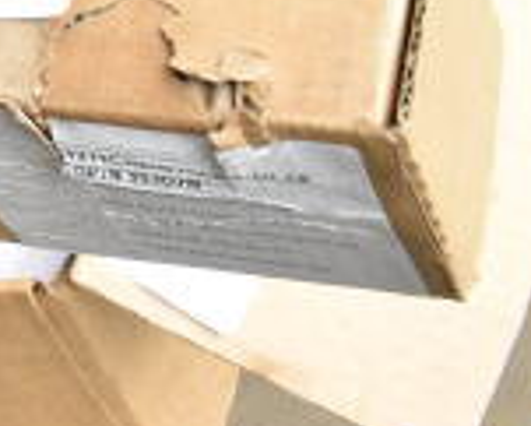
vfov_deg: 13.2
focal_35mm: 114
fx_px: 1793
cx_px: -538
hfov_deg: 14.1
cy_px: -72
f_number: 8
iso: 1600
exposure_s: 1/250
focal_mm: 20
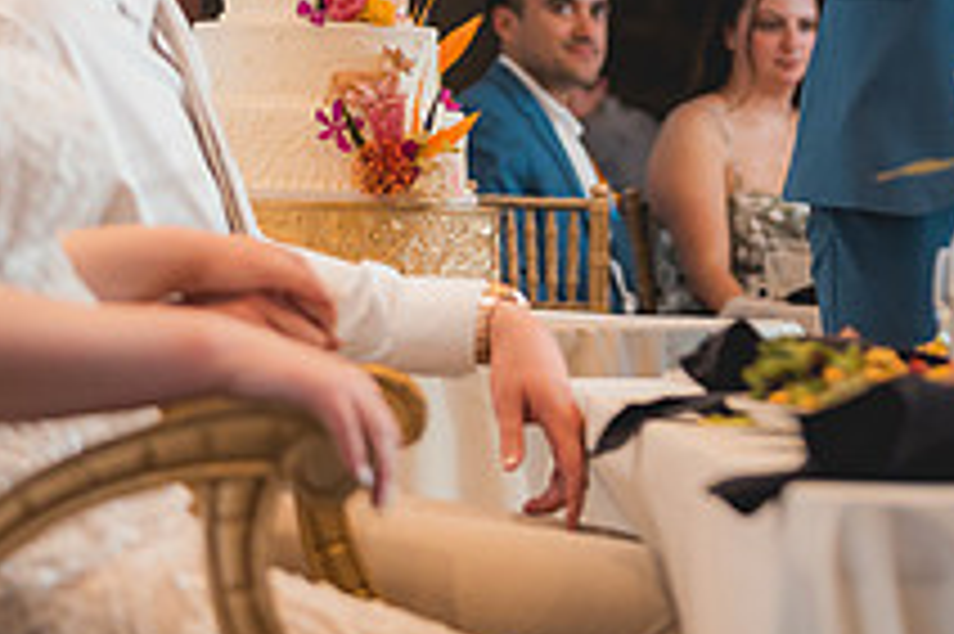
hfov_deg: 10.7
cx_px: 886
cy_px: -196
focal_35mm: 192
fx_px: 5084
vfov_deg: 7.1
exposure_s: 1/250
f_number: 2.8
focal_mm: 70
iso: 1000
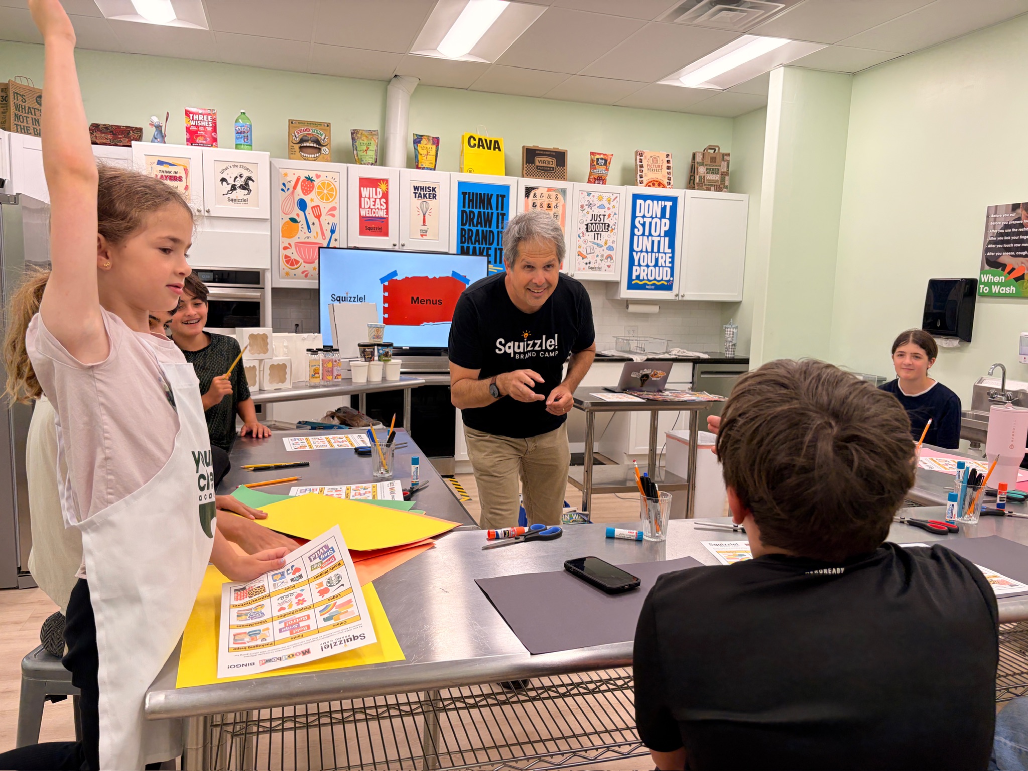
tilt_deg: -8.0
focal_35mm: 26
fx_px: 772
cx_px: 514
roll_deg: -1.3
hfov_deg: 67.3
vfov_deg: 53.1
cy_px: 386
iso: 64
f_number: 1.6
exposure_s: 1/120
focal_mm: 5.96
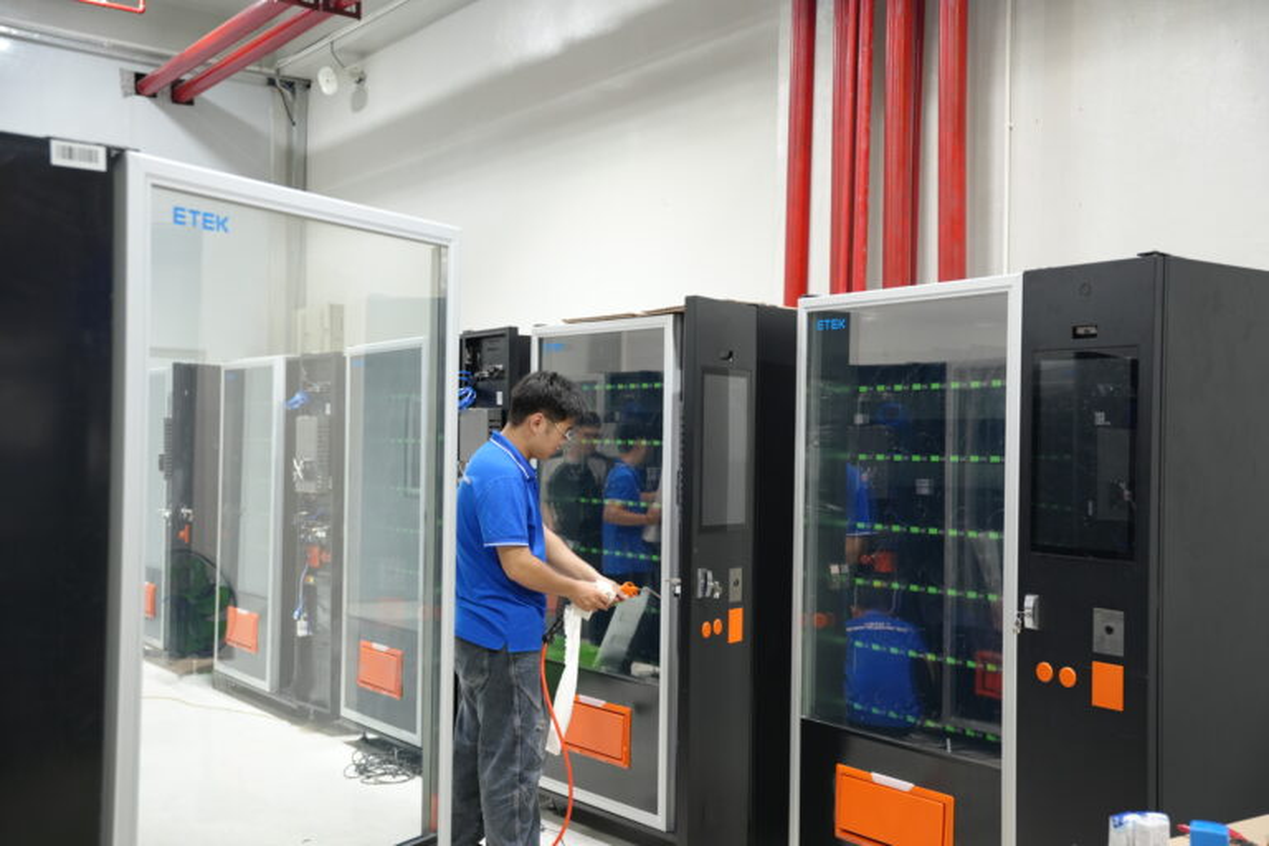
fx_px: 1371
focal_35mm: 39
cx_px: 634
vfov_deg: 34.3
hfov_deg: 49.7
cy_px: 423
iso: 1000
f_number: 3.2
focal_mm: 38.9
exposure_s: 1/125
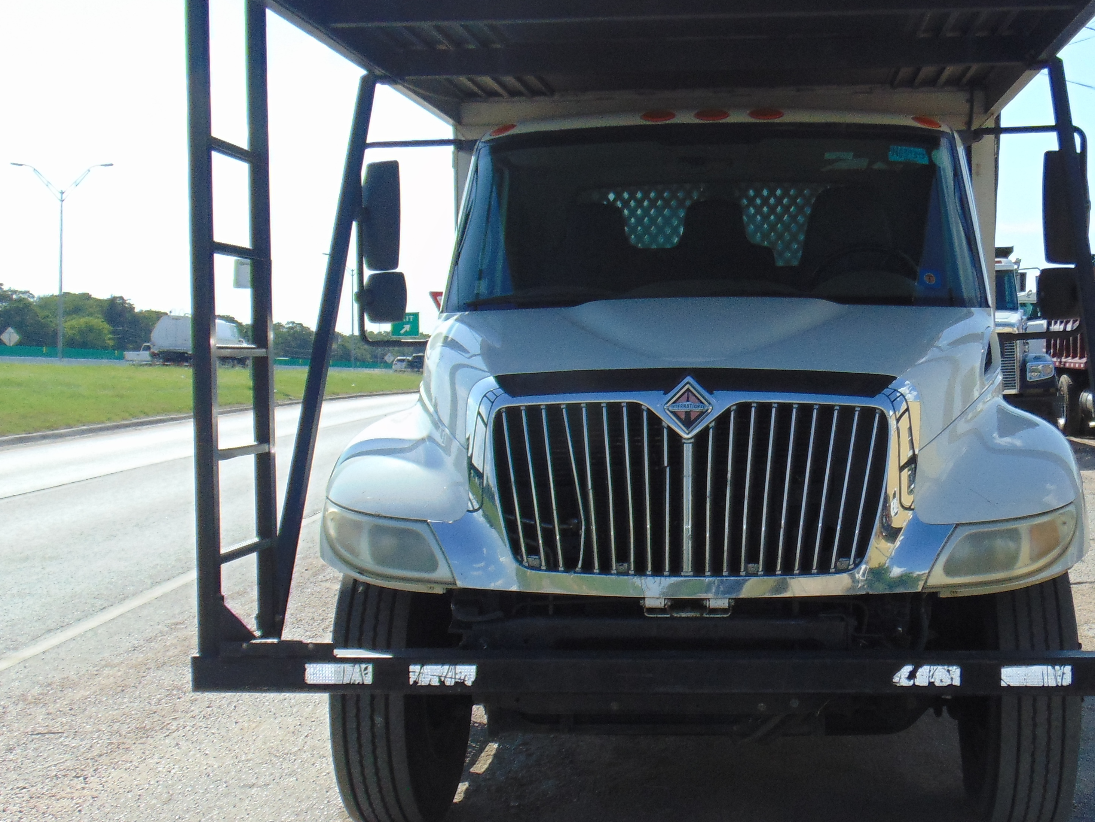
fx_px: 1392
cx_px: 702
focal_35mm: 44
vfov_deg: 32.9
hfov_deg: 42.5
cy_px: 406
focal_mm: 4.5
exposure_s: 1/1000
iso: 80
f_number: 3
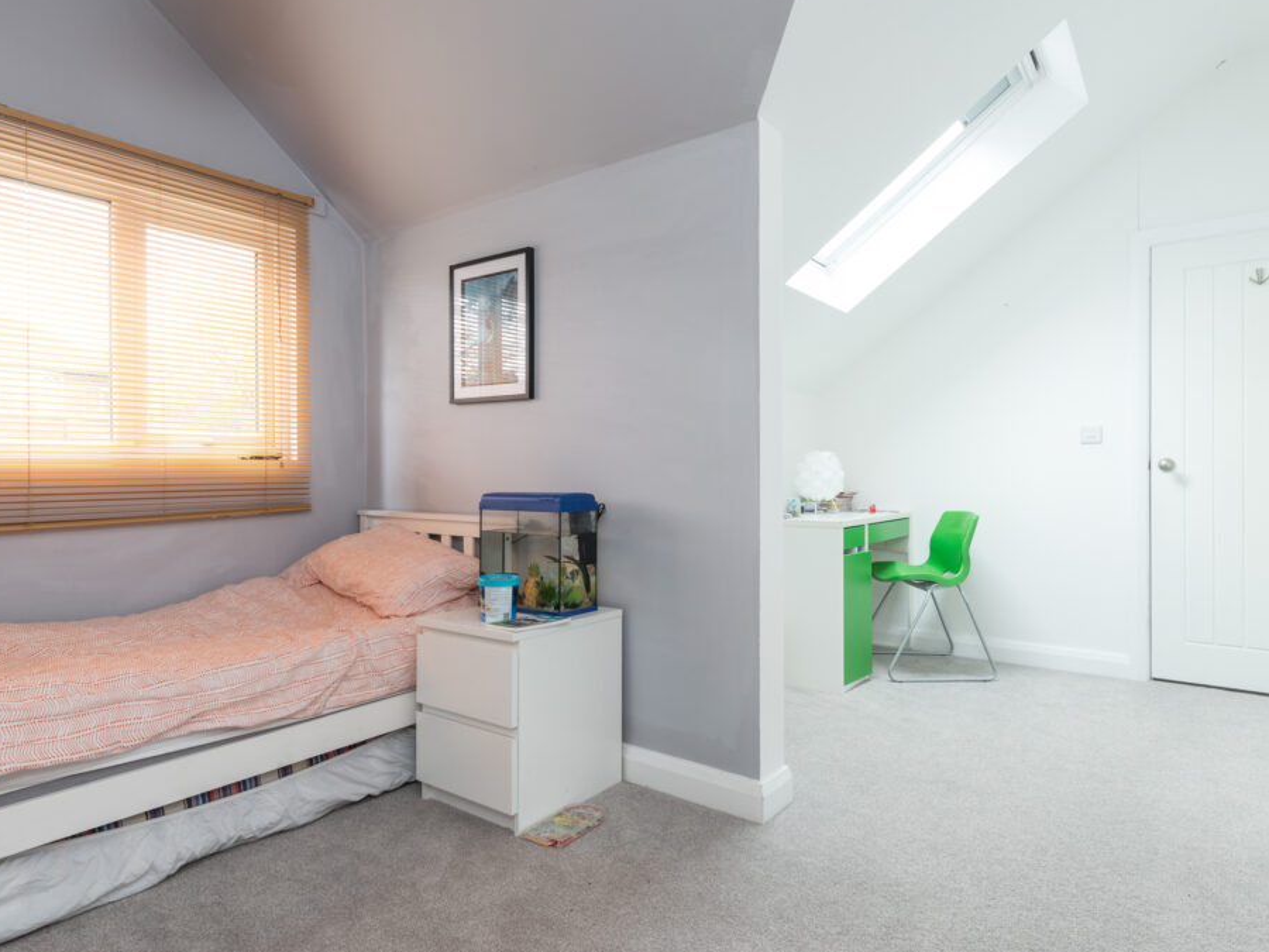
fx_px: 733
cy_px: 470
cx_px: 627
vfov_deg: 66.0
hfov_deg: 81.7
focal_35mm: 20
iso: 400
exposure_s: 1/5
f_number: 9
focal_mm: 18
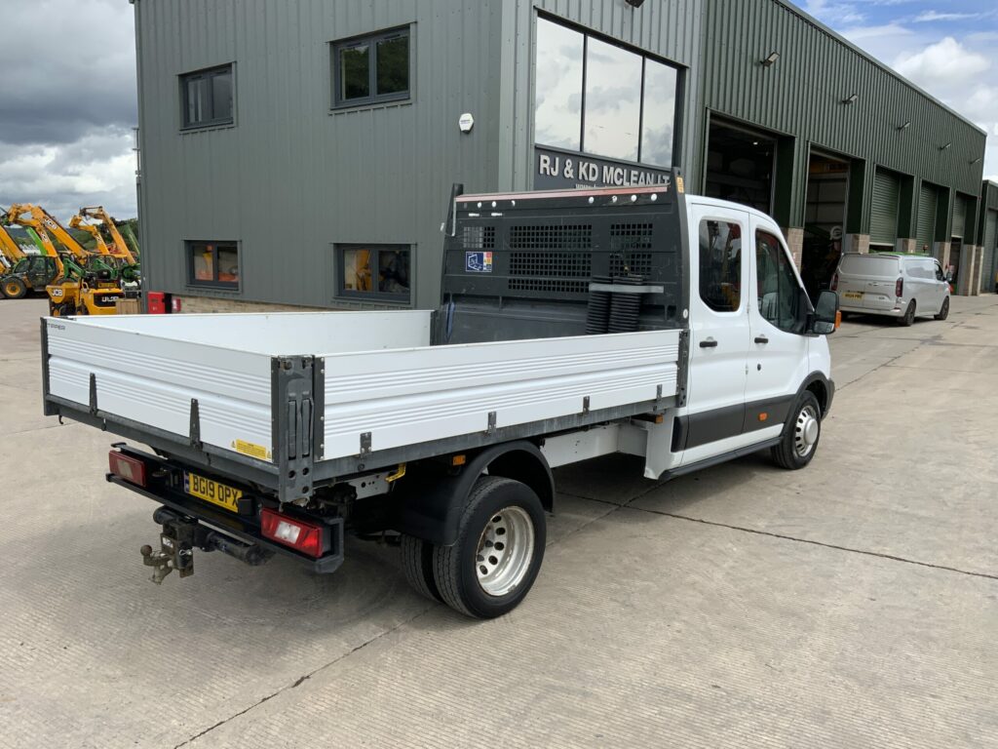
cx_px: 499
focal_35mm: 29
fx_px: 836
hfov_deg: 61.7
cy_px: 374
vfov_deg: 48.2
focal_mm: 3
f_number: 1.8
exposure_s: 1/1848
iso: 16
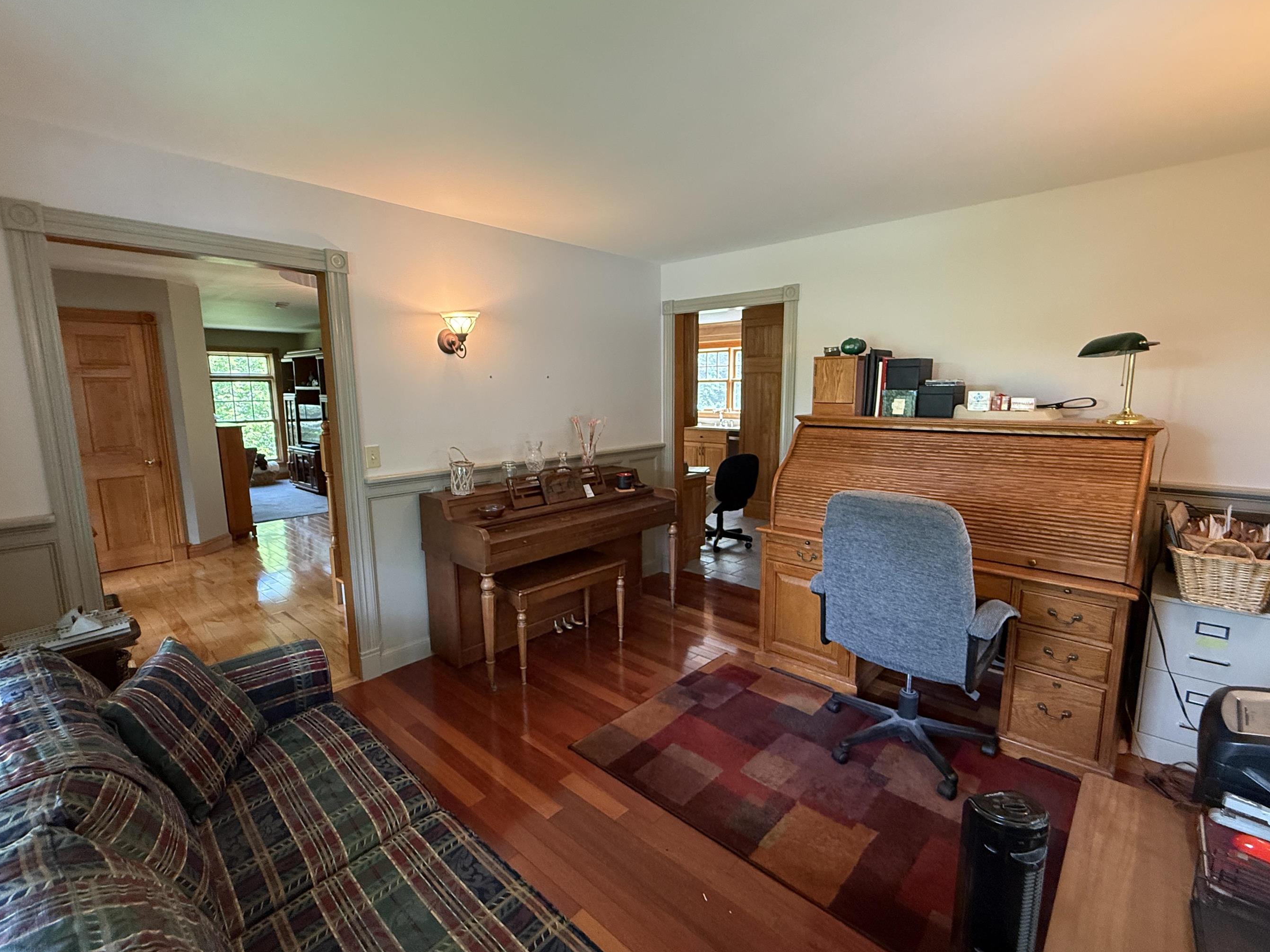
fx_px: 587
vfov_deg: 78.1
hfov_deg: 94.5
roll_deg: +0.1
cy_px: 478
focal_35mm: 16
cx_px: 643
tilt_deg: -7.5
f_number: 2.2
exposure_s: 1/60
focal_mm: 2.22
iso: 400
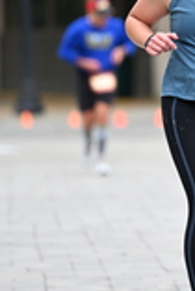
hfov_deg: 2.0
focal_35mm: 699
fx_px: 5666
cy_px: 57
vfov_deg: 2.9
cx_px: 242
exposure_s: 1/2000
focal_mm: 200
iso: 640
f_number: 2.8
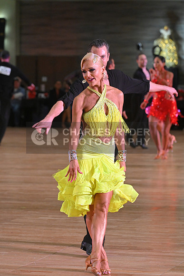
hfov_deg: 7.9
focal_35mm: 175
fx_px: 1341
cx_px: 92
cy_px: 138
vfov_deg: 11.7
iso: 4000
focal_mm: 175
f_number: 6.3
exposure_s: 1/400
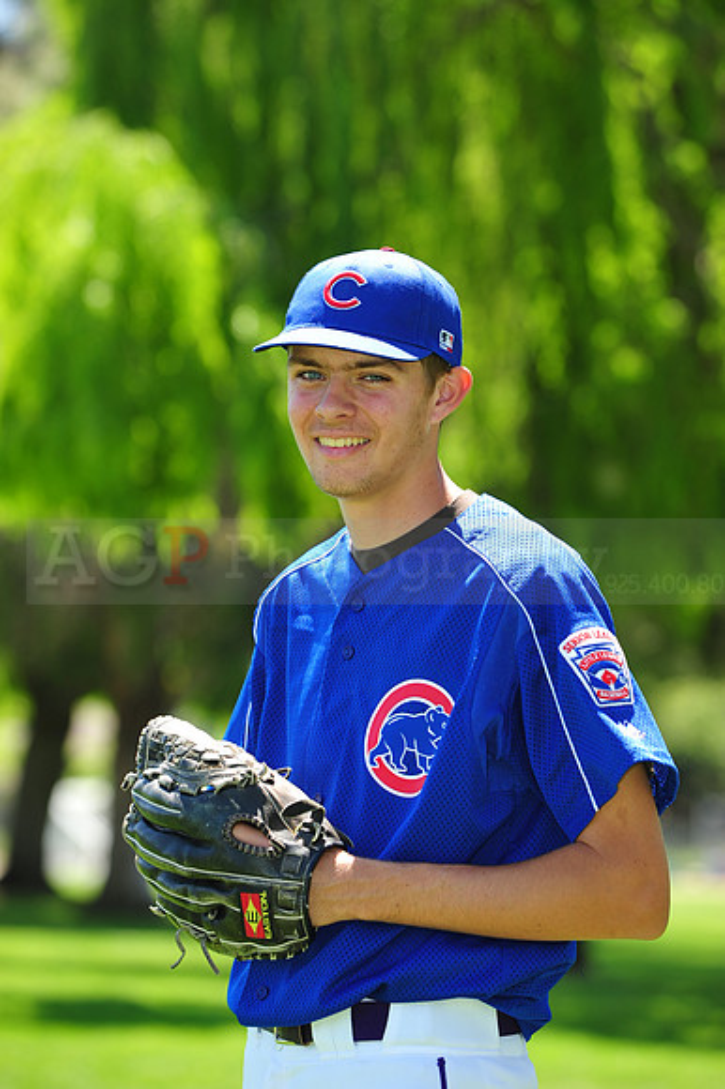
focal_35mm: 165
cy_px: 544
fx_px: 4990
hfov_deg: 8.3
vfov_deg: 12.5
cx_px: 362
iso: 200
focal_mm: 165
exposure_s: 1/250
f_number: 5.6
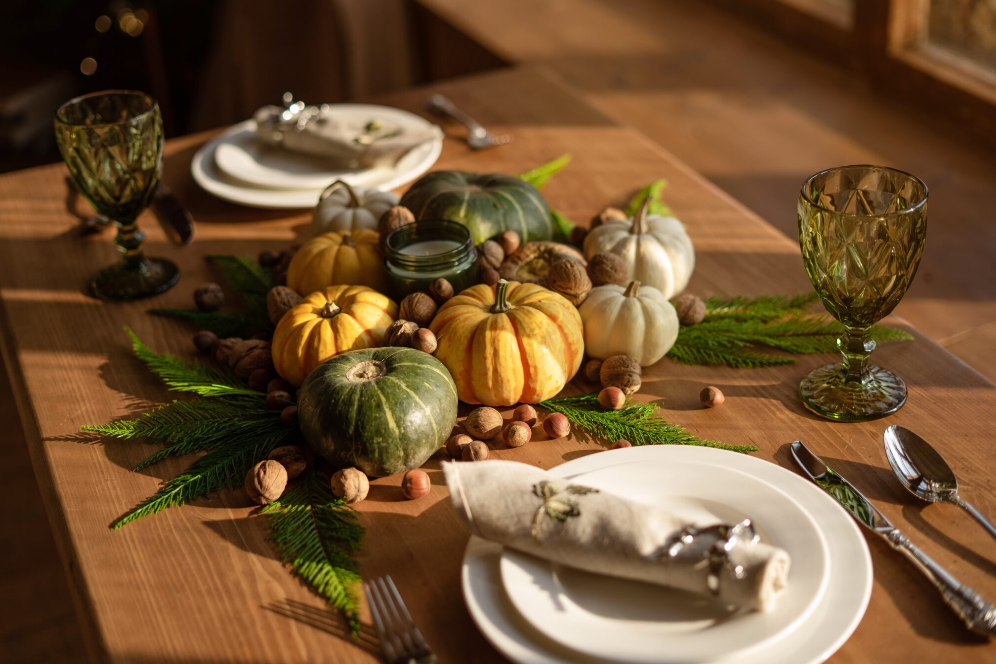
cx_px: 495
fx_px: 1411
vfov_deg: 26.5
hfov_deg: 38.9
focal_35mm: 51
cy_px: 332
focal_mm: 50
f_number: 2.2
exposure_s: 1/640
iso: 50
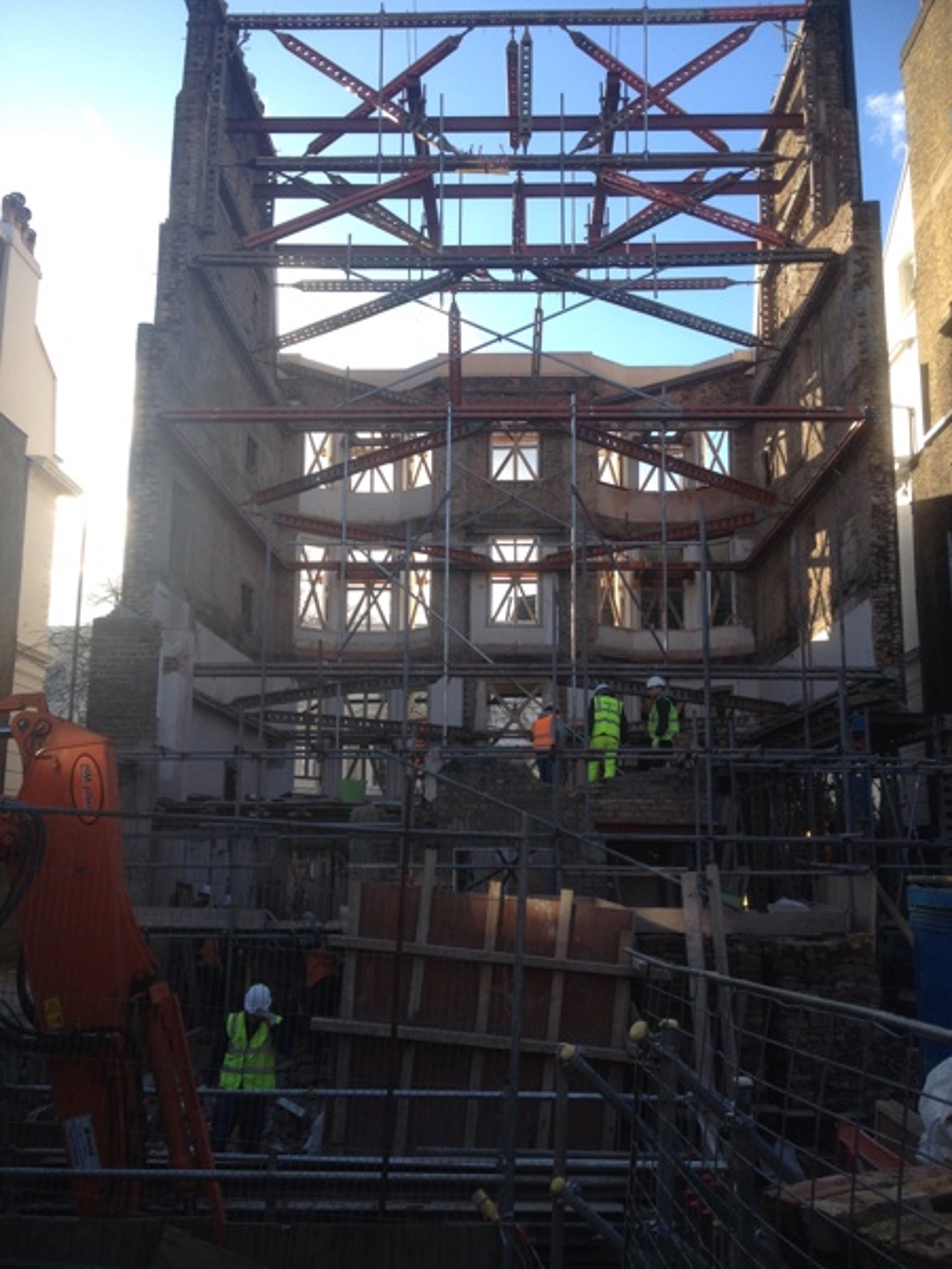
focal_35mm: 35
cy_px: 634
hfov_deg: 40.7
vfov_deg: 52.6
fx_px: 1283
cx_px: 476
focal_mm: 4.28
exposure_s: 1/424
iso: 50
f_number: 2.4
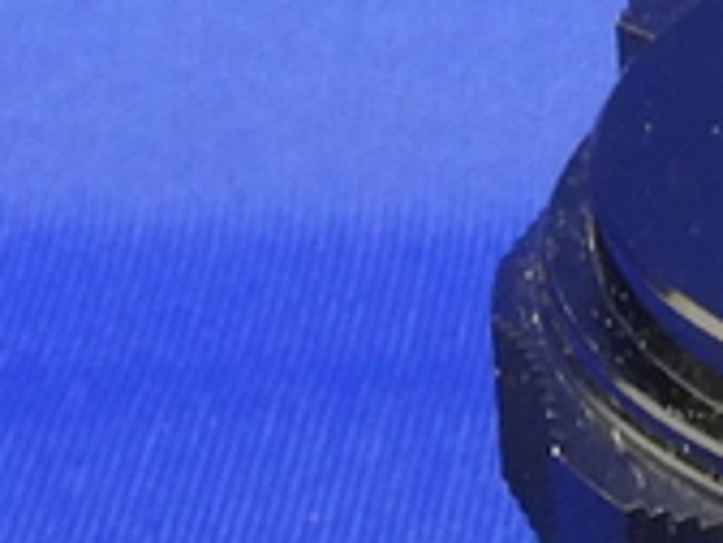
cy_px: 328
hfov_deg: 6.2
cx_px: 1308
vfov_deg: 4.7
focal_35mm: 315
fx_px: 6579
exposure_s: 1
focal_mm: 7.8
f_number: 8
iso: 200
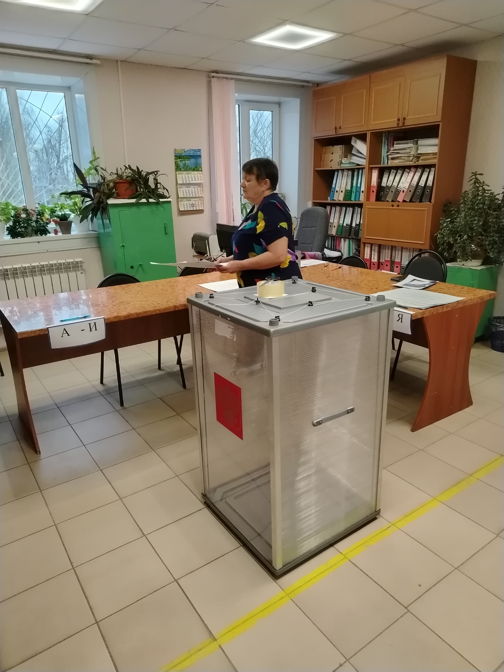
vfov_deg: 71.6
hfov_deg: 56.8
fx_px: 466
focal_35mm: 24
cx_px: 252
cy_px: 336
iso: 1821
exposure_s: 1/200
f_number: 1.75
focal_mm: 5.25
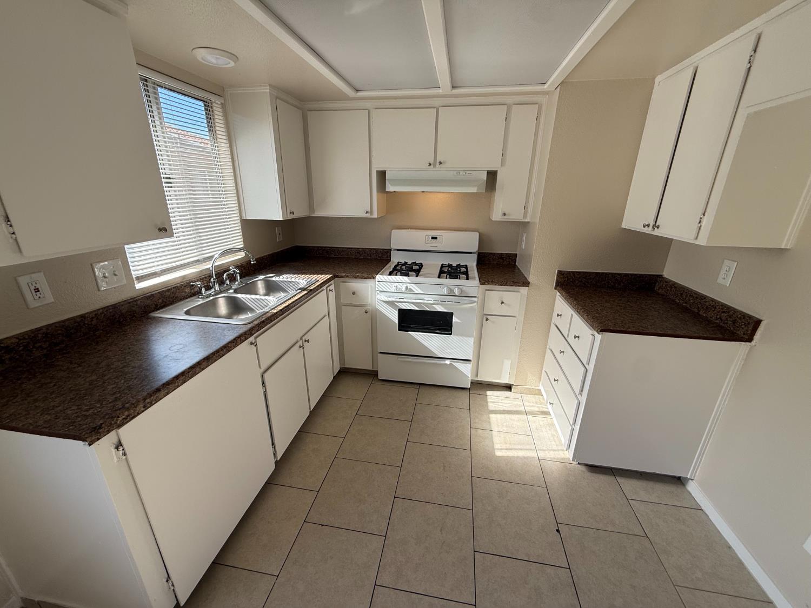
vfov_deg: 85.7
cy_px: 304
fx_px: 328
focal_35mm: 14
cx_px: 406
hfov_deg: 102.1
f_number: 2.2
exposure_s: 1/236
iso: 50
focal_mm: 2.22
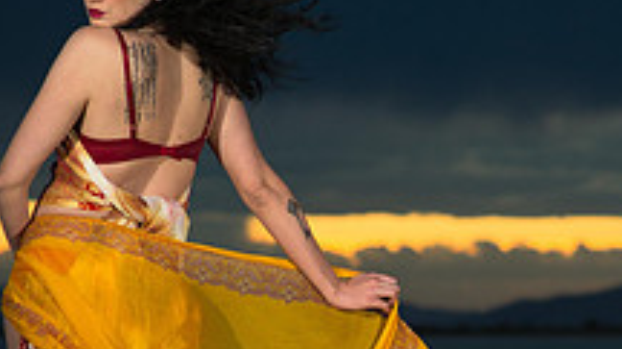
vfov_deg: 4.3
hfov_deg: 7.6
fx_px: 4646
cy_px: 394
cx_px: 538
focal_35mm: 282
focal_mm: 85
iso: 200
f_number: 4
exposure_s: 1/250
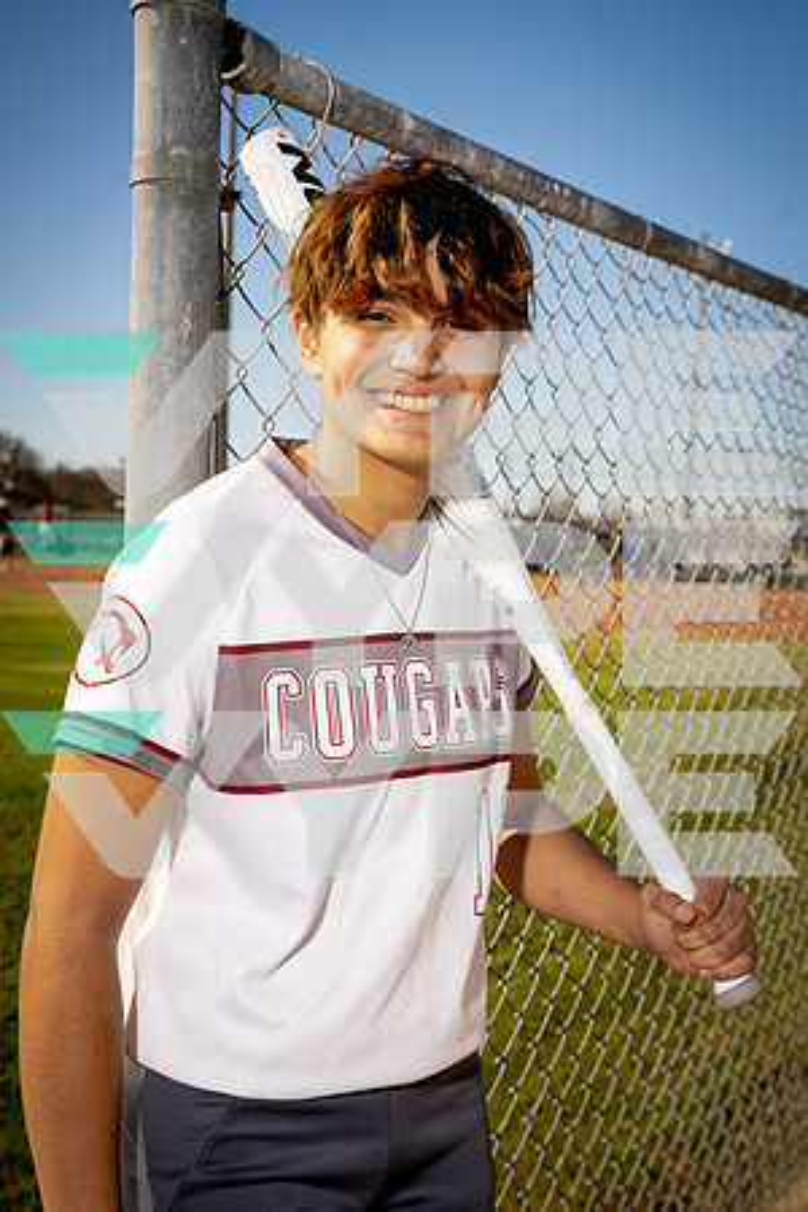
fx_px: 1582
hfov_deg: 28.6
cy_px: 606
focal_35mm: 47
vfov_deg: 41.9
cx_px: 404
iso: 100
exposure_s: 1/250
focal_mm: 47
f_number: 7.1
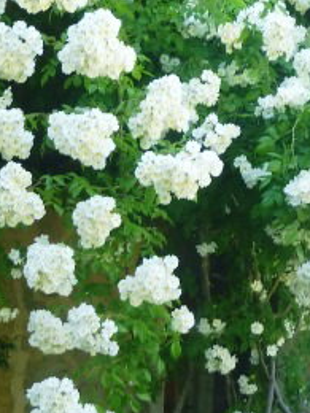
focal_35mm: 134
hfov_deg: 11.1
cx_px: 196
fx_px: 1600
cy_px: 280
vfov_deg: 14.7
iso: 100
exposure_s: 1/40
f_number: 3.5
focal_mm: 6
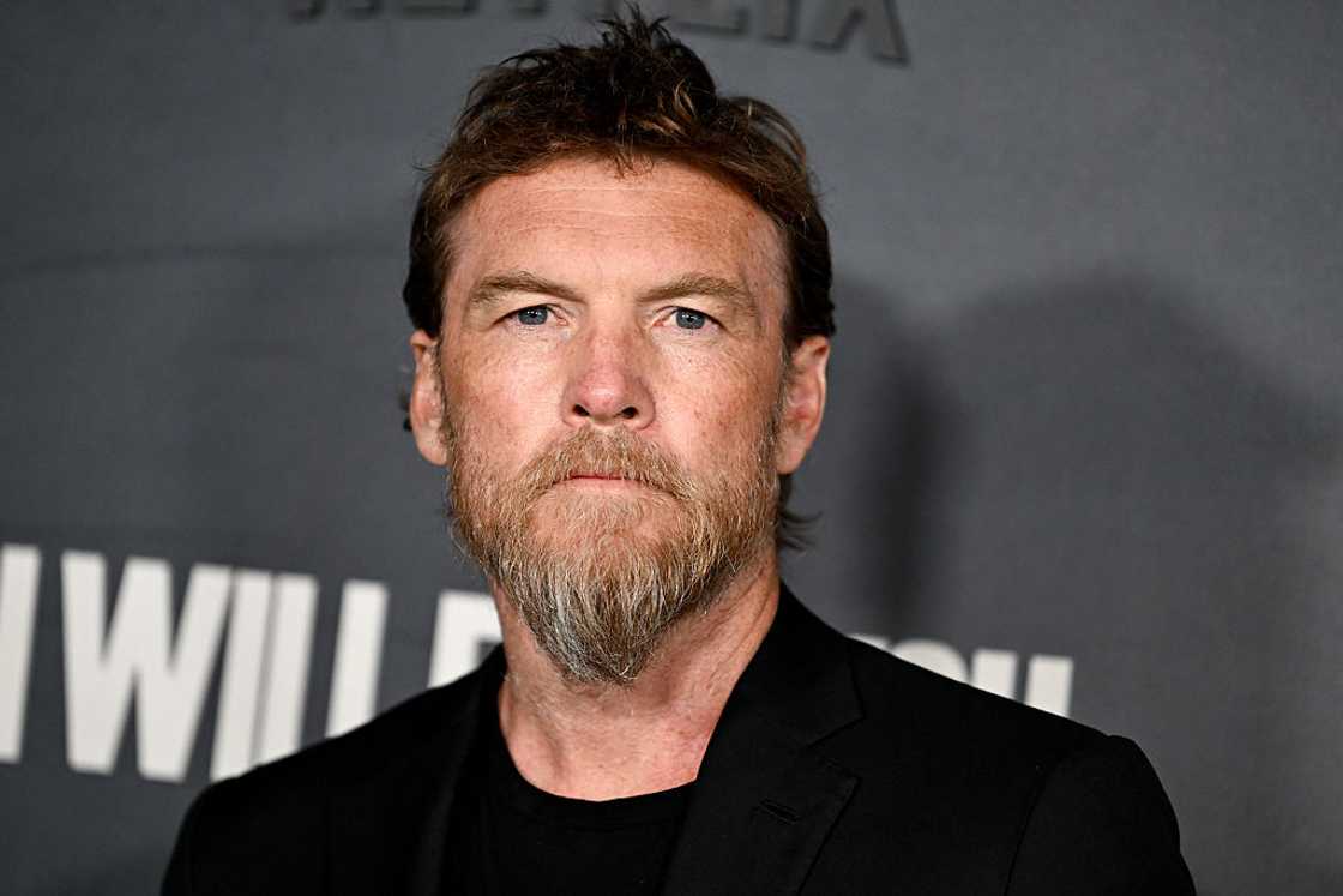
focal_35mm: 200
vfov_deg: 6.9
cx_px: 672
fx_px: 7462
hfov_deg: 10.3
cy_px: 448
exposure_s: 1/400
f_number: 2.8
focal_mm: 200
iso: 2000
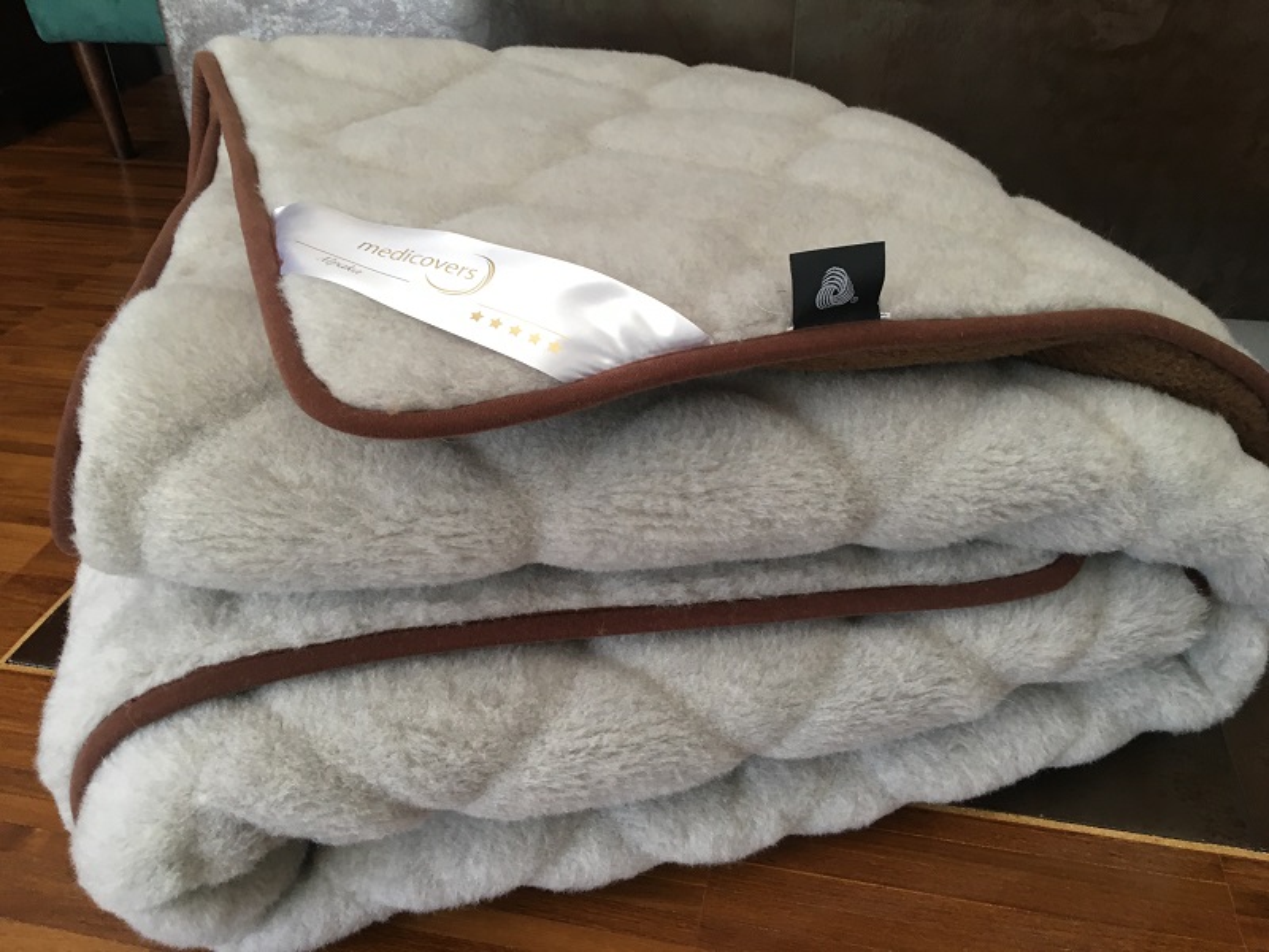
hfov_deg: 61.7
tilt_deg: -34.8
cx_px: 634
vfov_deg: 48.2
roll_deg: +0.0
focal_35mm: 29
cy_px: 476
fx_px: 1063
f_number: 2.2
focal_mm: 4.15
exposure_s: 1/33
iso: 100
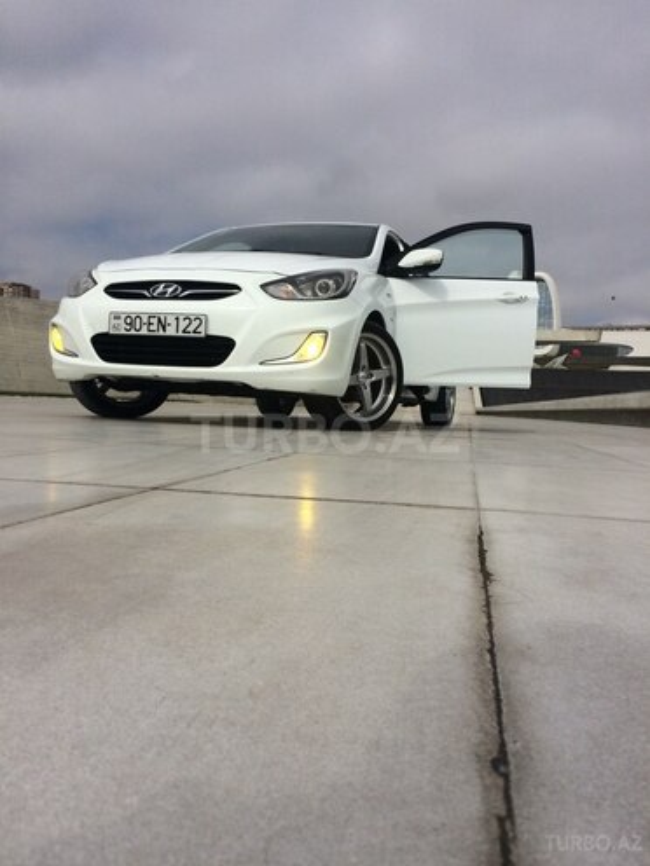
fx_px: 726
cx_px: 325
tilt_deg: -3.7
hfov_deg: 48.2
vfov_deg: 61.7
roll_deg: -1.5
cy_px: 433
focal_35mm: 29
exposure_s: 1/5882
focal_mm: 4.15
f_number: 2.2
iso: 32
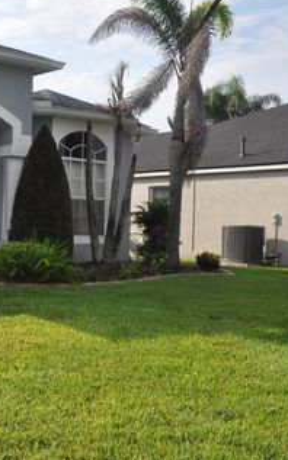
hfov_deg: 23.6
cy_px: 221
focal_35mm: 53
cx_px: 17
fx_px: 666
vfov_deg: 38.2
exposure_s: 1/200
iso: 200
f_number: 11
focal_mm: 22
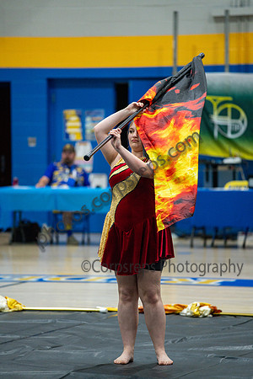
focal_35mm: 200
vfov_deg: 10.3
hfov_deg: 6.9
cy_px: 190
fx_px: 2108
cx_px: 126
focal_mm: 200
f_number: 4
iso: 4500
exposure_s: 1/500
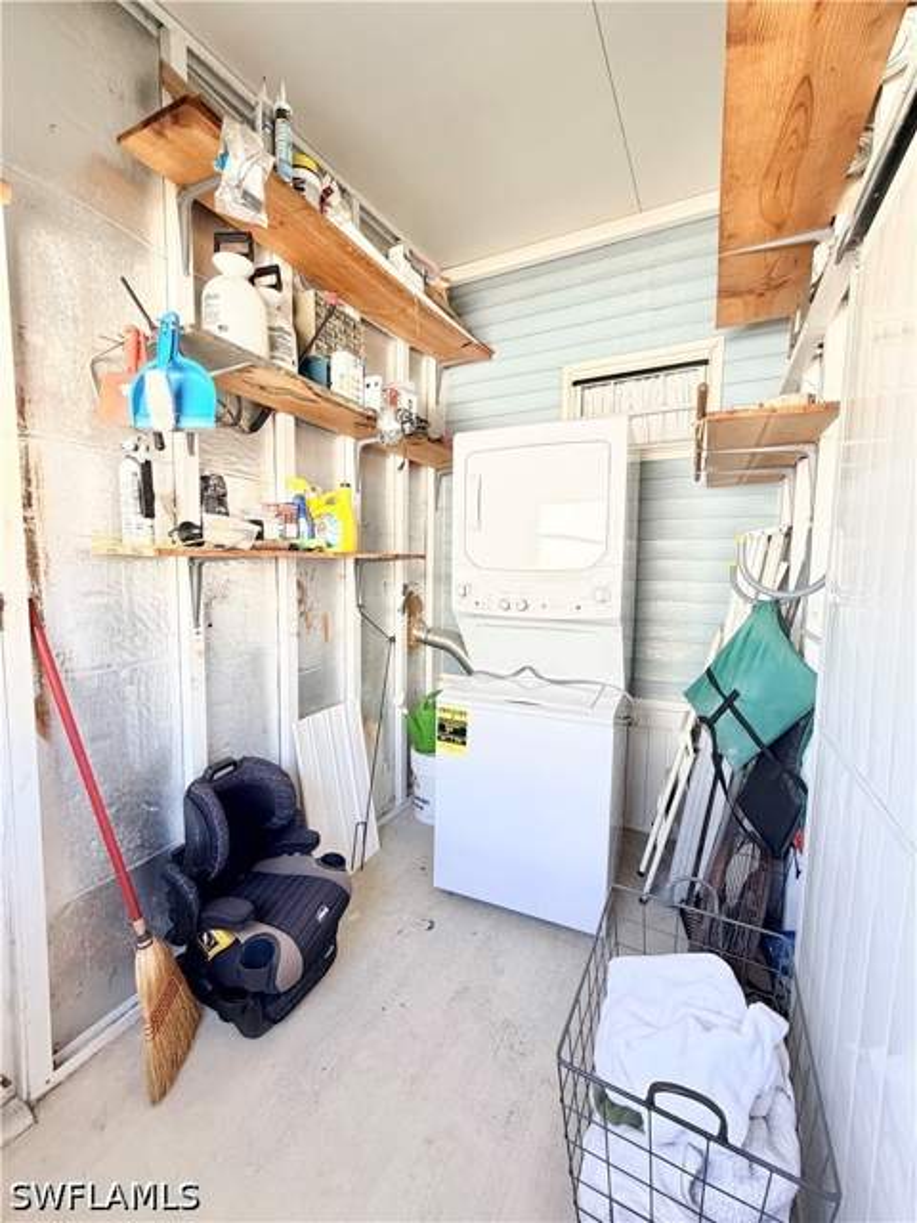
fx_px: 494
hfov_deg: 85.7
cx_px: 458
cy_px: 612
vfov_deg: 102.1
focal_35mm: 14
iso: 320
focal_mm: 2.22
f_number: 2.2
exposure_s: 1/110
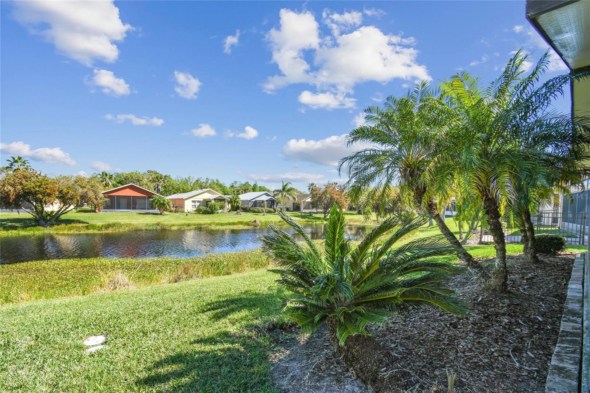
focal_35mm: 15
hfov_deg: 100.4
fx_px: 246
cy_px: 196
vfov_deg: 77.3
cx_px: 295
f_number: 7.1
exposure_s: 1/200
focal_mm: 10
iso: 100
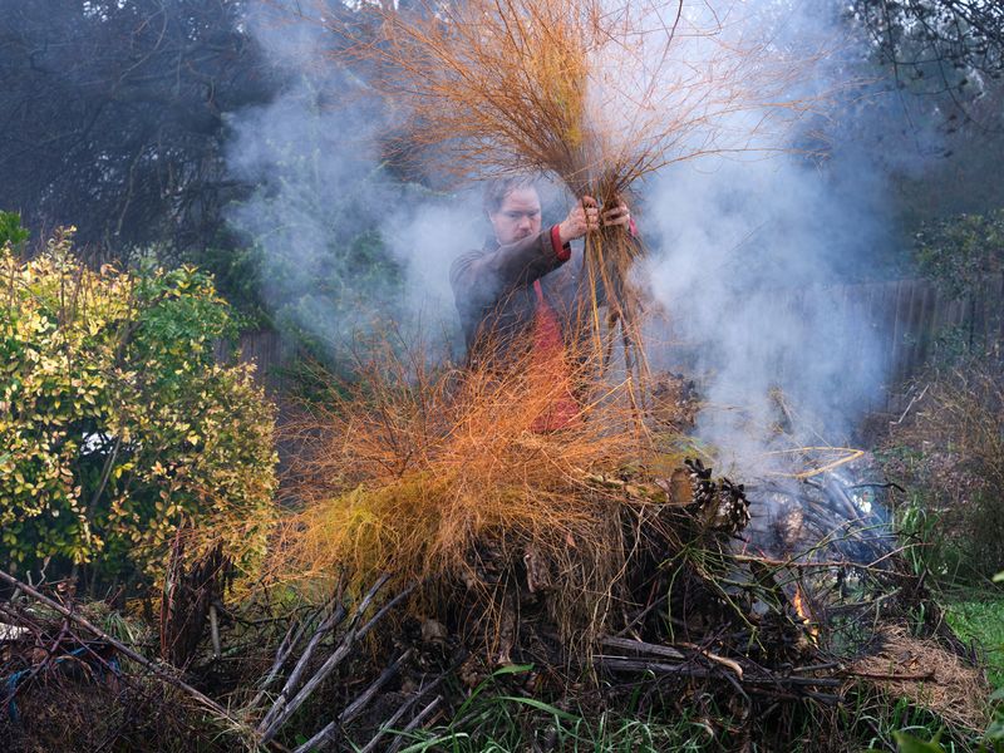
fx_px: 1450
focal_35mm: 50
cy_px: 376
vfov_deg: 29.1
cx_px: 502
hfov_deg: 38.2
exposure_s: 1/100
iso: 400
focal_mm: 63
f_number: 7.1
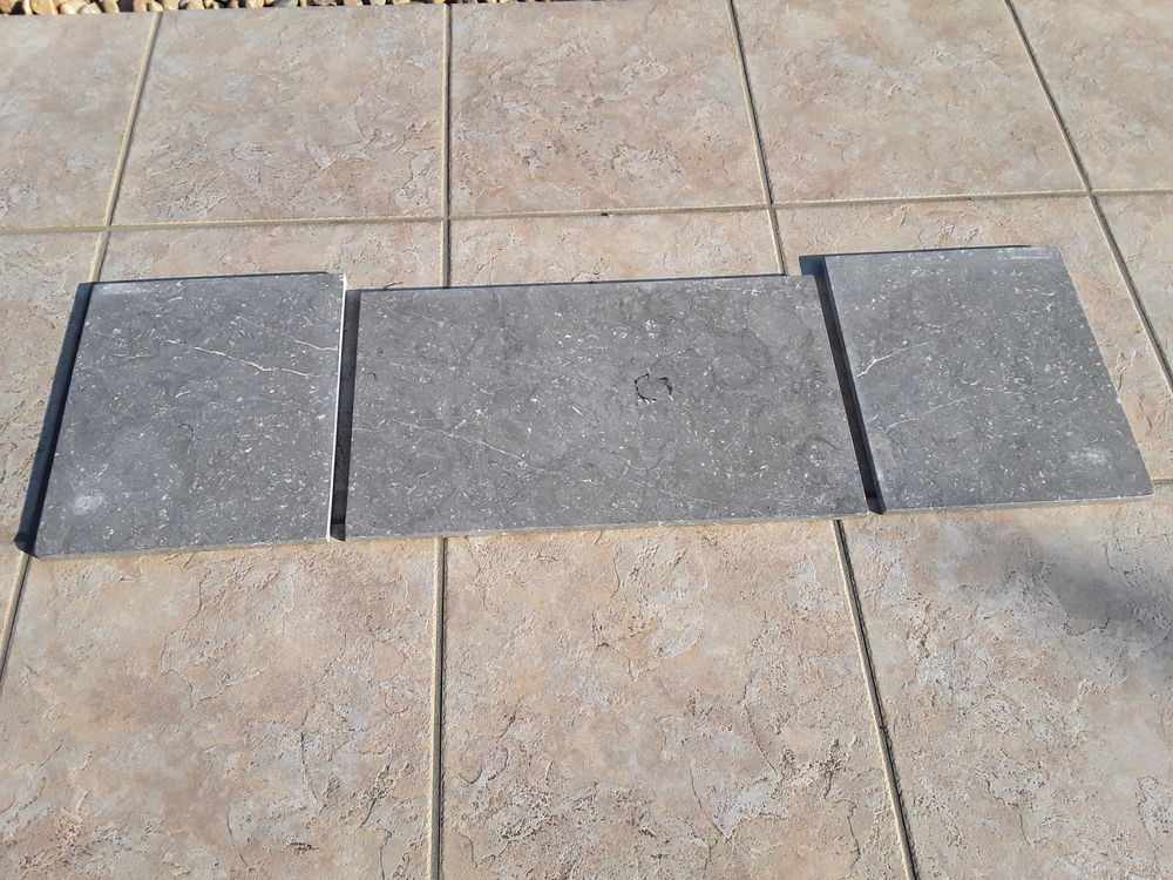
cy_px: 440
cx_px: 586
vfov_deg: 51.4
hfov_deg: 65.3
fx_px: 915
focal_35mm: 27
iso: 40
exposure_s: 1/1357
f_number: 1.9
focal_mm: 2.91
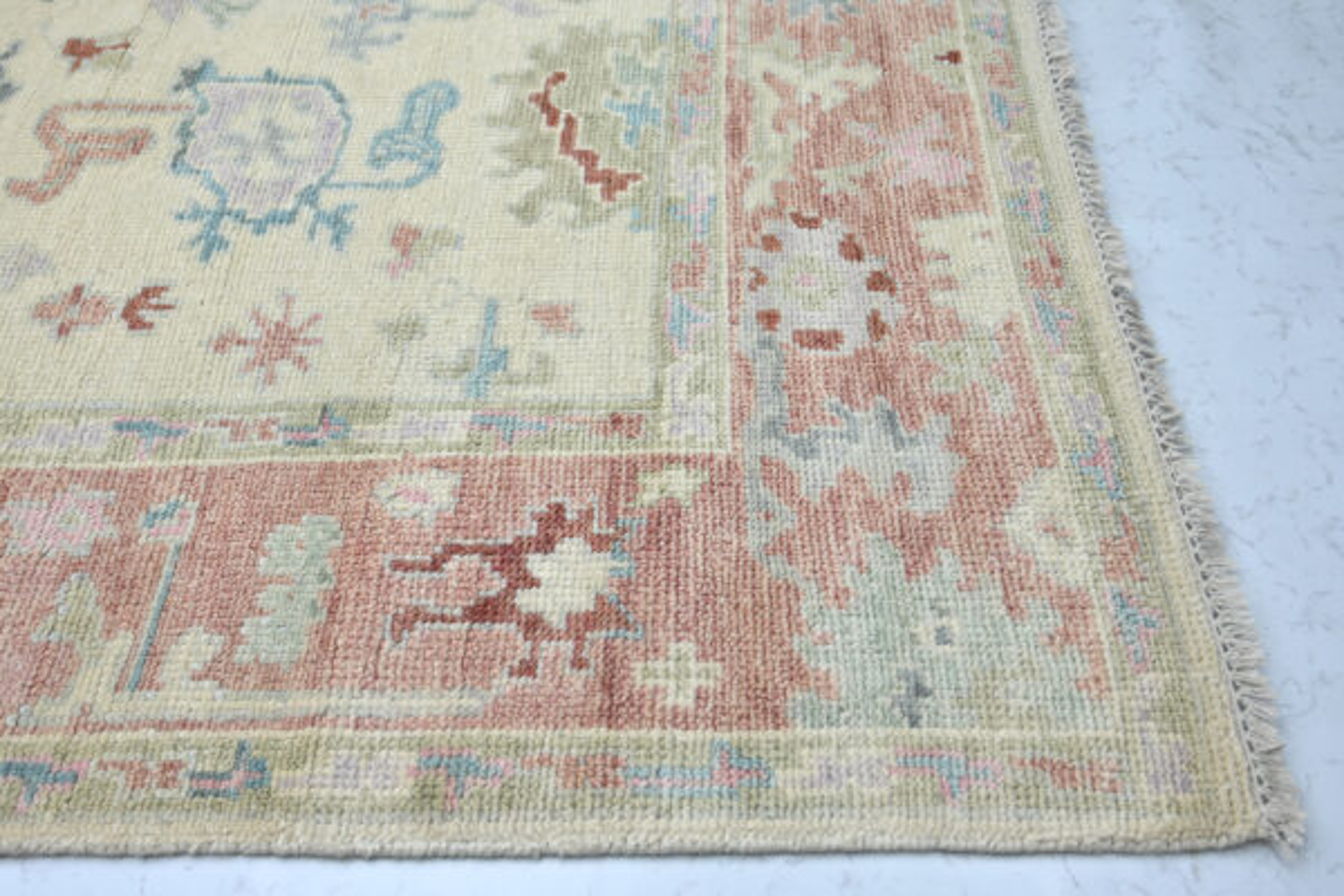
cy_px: 448
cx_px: 672
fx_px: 1213
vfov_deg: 40.5
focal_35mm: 32
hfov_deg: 58.0
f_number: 4.5
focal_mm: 32.5
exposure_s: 1/30
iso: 125
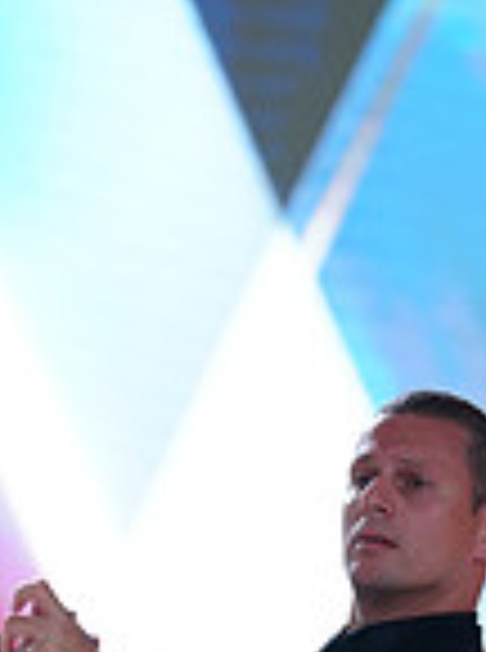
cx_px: 137
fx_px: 14516
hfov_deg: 1.9
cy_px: 1214
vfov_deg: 2.6
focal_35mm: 772
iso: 800
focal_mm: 200
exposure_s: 1/500
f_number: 2.8
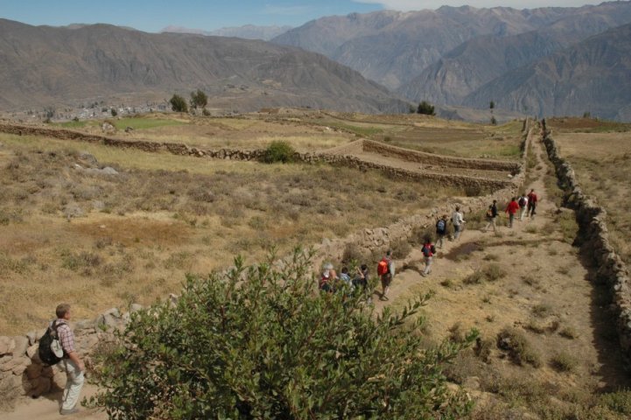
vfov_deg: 39.9
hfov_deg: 57.2
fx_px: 578
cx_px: 316
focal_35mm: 33
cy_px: 210
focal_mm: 22
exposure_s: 1/400
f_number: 16
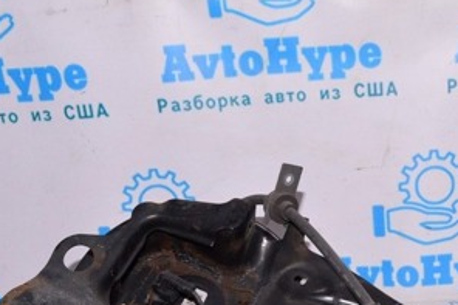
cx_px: 382
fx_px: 866
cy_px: 307
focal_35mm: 68
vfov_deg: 19.4
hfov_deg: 28.8
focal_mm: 21
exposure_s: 1/200
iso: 1600
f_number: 8
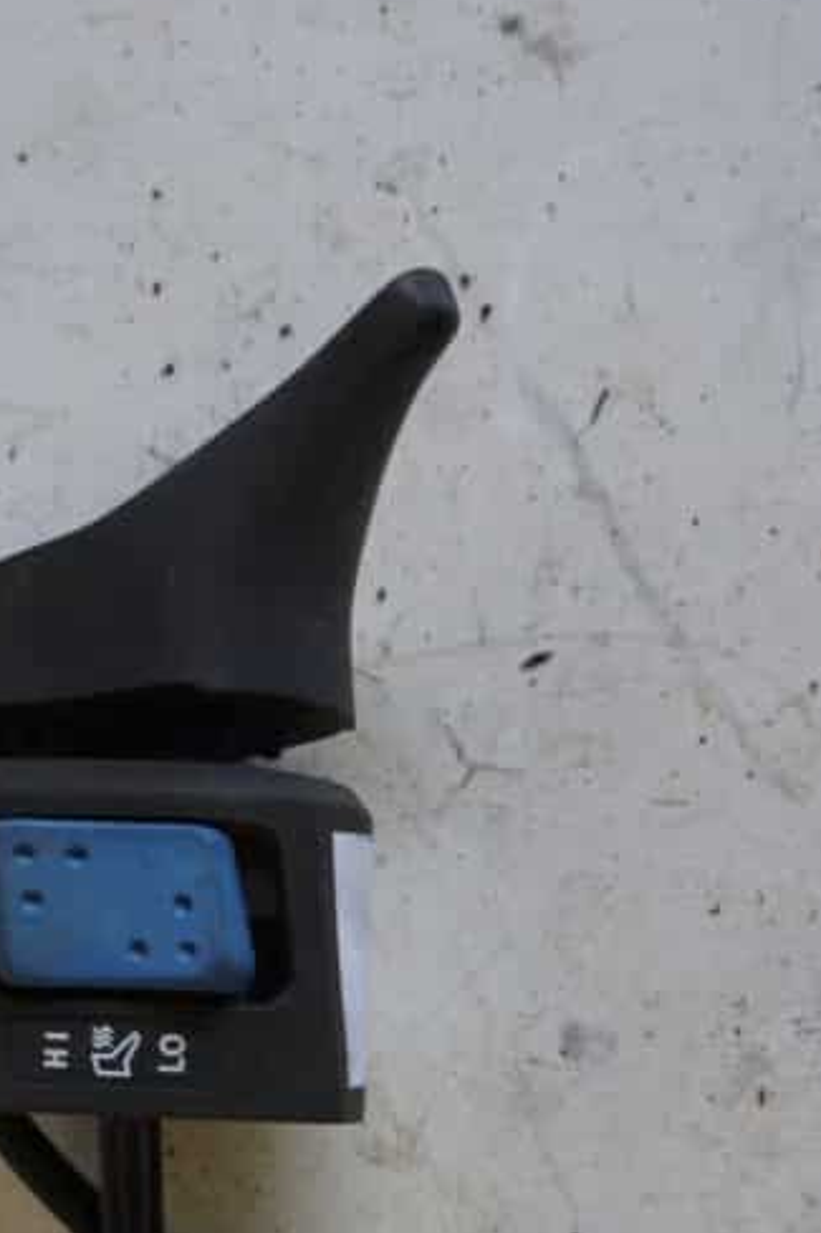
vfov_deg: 30.6
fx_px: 2156
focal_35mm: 63
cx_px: 350
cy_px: 1092
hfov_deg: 21.5
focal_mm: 20
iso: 320
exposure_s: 1/60
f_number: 4
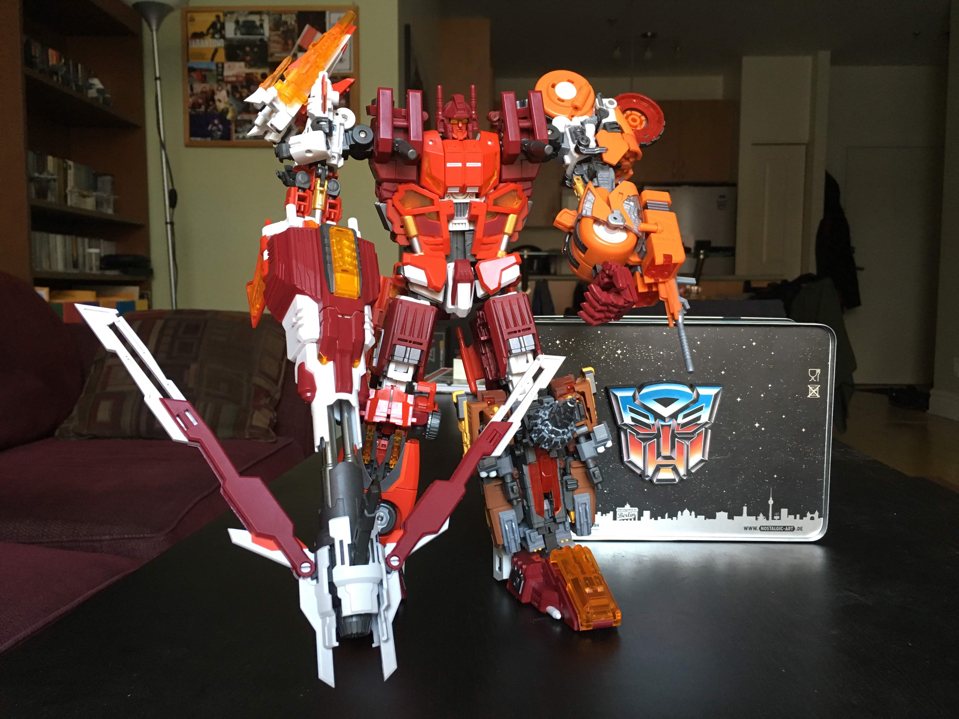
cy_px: 360
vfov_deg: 48.2
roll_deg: -0.3
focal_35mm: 29
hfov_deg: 61.7
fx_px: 803
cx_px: 480
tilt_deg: -4.6
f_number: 2.2
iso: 125
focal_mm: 4.15
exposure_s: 1/30
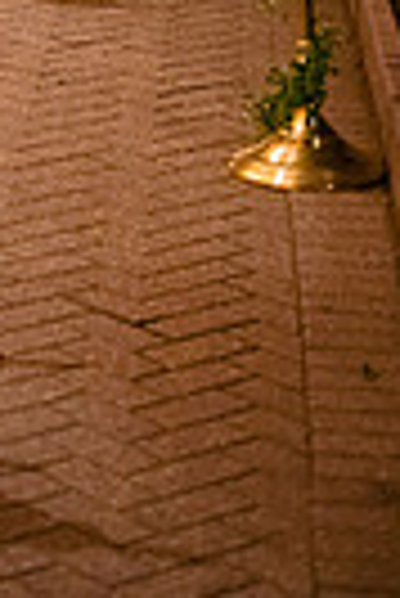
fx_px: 2809
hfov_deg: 7.9
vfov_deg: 11.5
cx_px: -252
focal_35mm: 169
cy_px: -400
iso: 1600
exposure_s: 1/40
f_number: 1.8
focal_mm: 50
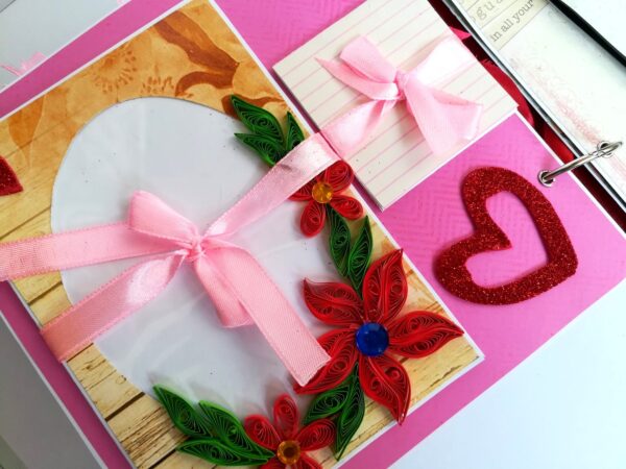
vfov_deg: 53.1
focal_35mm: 26
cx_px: 313
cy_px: 234
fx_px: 470
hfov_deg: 67.3
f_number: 2.2
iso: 100
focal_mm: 3.83
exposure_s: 1/30
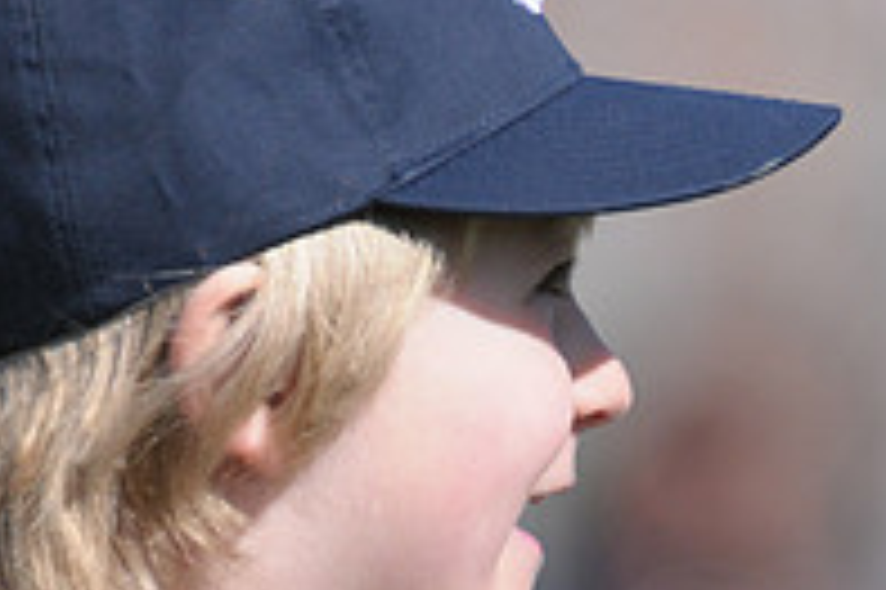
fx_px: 36910
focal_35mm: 1501
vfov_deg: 0.9
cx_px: 522
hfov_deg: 1.4
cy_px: 826
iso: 400
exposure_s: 1/2000
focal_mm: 340
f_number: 4.5
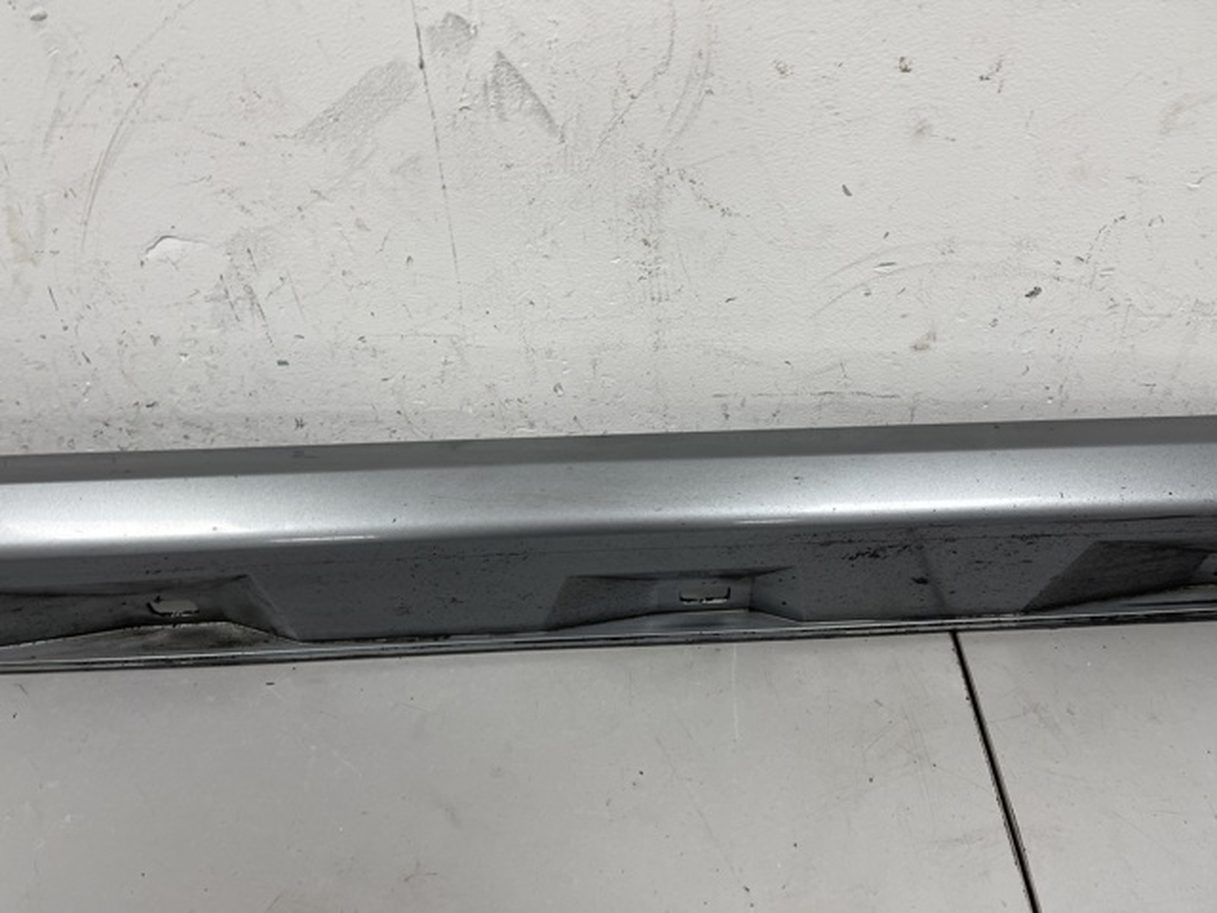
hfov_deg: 69.4
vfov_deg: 54.9
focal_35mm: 25
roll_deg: +4.8
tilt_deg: -40.8
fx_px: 879
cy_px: 456
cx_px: 608
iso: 80
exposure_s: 1/100
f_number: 1.6
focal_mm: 5.1
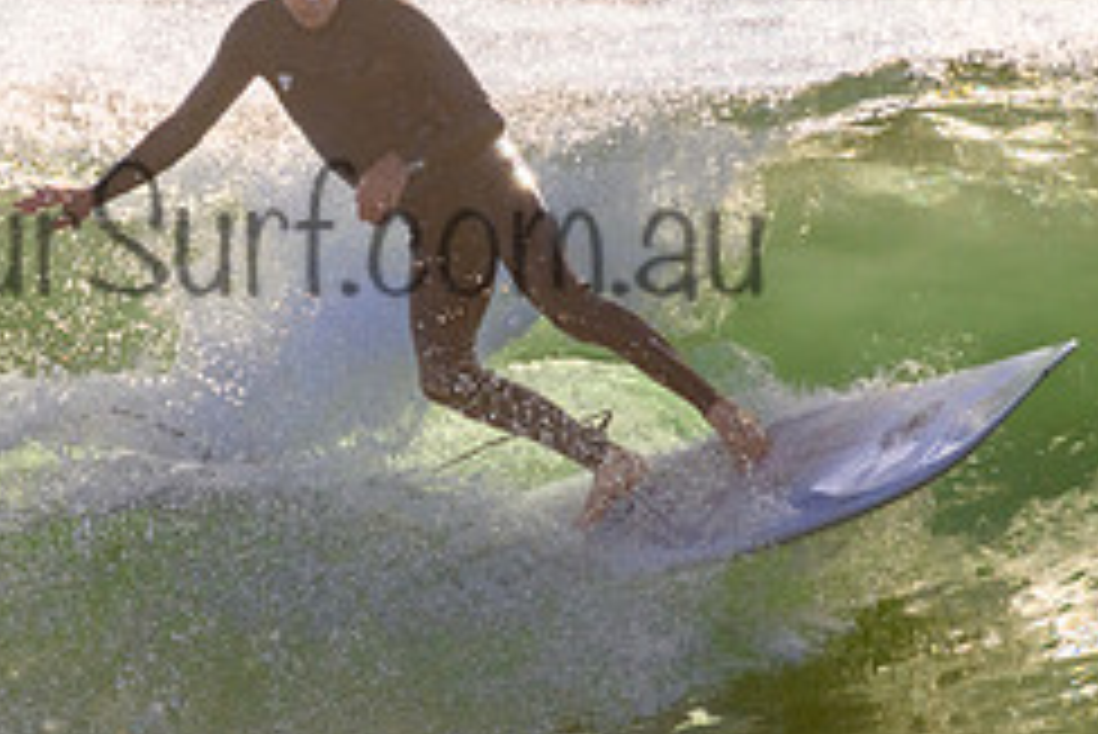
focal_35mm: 1899
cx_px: 288
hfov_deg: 1.1
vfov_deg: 0.7
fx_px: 57952
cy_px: 191
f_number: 11
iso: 900
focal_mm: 800
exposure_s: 1/2000
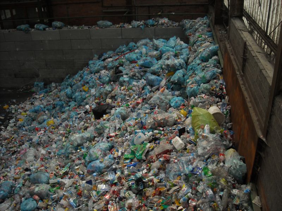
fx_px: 285
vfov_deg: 40.7
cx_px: 141
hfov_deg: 52.6
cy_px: 106
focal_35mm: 35
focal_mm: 5.7
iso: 64
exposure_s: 1/105
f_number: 2.8
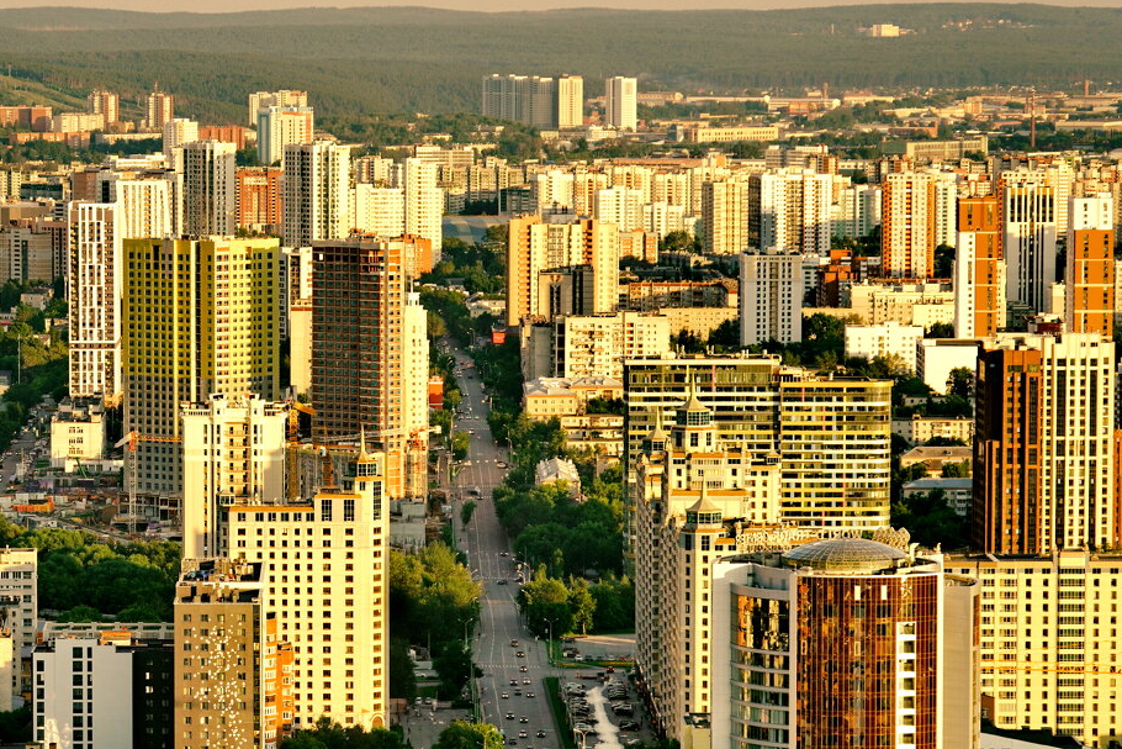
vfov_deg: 7.5
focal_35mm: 182
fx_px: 5673
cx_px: 480
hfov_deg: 11.3
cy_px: 476
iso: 100
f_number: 5.6
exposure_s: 1/200
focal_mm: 92
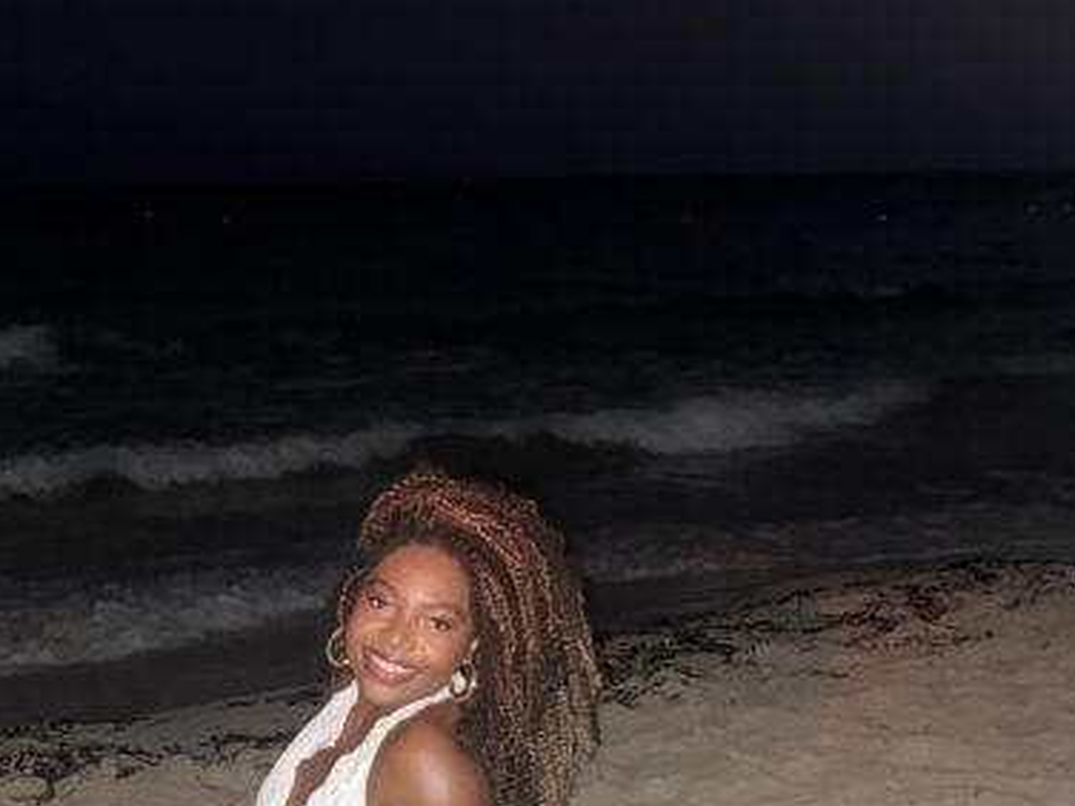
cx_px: 314
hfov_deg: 38.2
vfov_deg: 28.4
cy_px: 749
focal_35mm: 49
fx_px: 1522
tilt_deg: -18.8
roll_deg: +0.6
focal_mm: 6.76
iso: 250
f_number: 1.78
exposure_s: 1/4
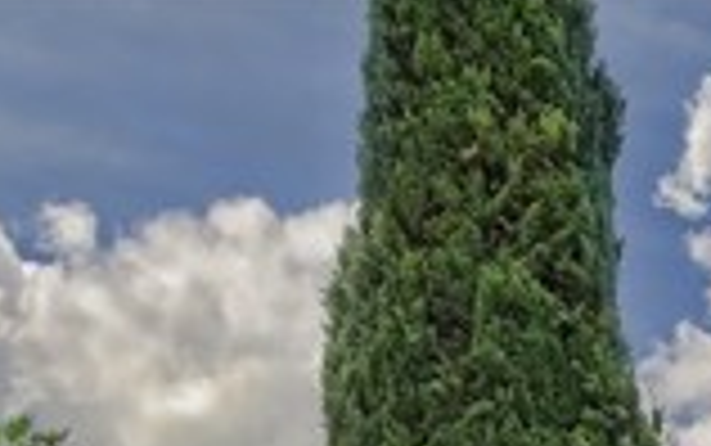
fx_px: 1202
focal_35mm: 62
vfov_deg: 15.7
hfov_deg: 27.5
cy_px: 942
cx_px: 922
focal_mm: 10
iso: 320
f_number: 11
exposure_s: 1/60
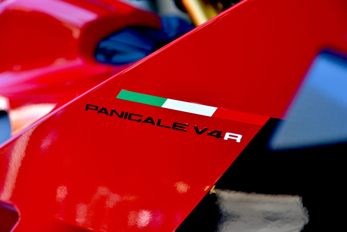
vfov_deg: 19.5
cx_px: 174
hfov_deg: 28.8
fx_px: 675
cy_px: 116
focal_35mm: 70
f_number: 4
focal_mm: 70
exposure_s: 1/60
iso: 200
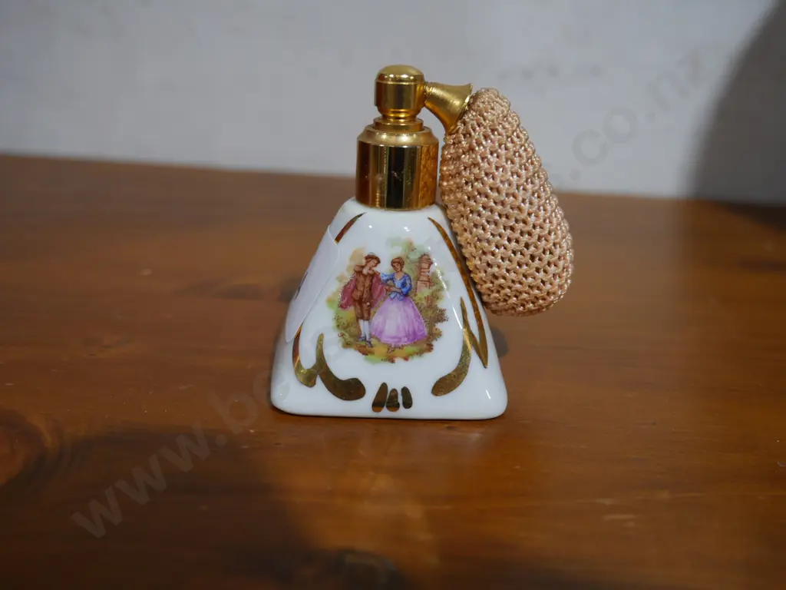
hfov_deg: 49.0
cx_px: 393
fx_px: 863
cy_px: 295
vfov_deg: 37.7
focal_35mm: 38
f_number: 4.1
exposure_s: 1/60
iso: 320
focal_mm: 19
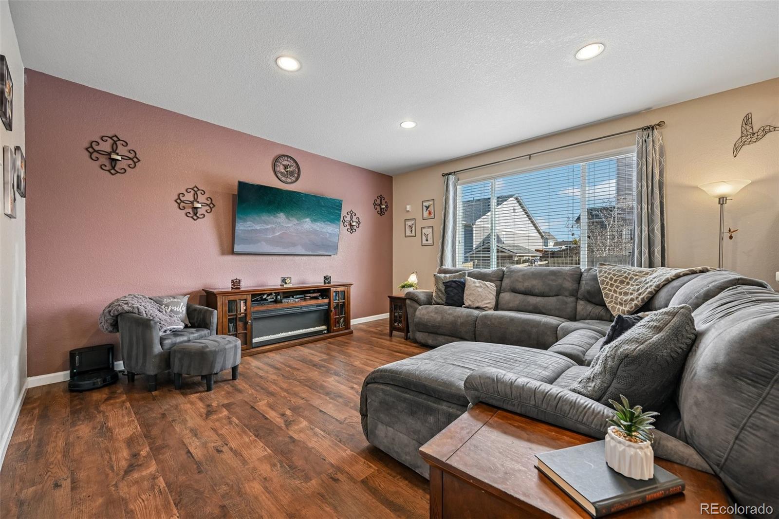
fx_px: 303
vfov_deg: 81.2
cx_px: 390
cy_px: 260
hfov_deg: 104.3
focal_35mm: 14
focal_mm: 14
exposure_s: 1/15
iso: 125
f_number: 8
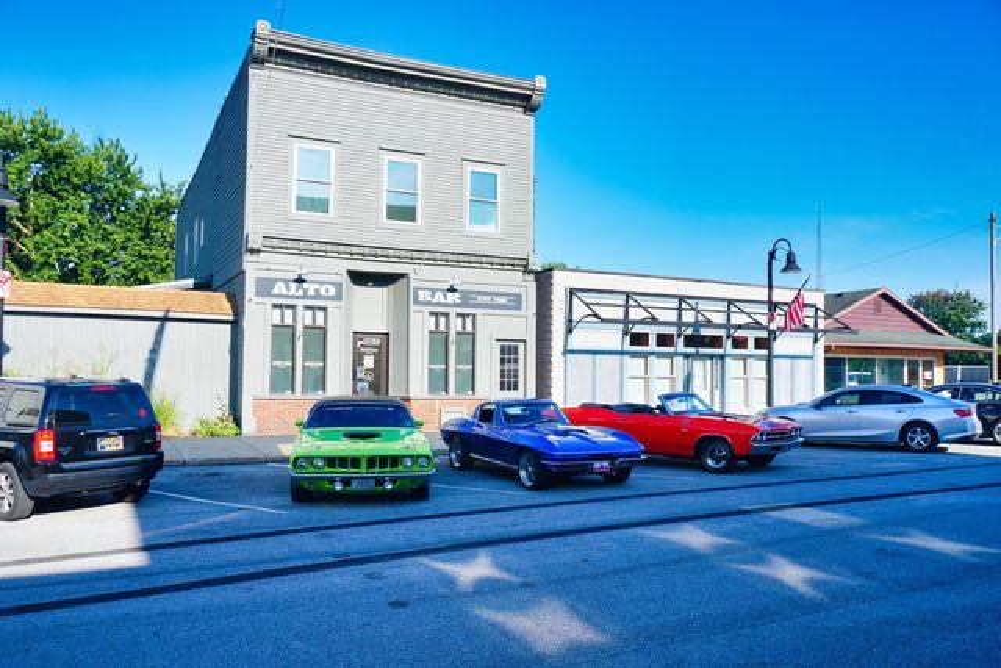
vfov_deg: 43.6
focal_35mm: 30
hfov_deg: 61.9
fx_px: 834
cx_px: 500
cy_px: 334
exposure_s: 1/125
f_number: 9.5
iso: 100
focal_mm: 20
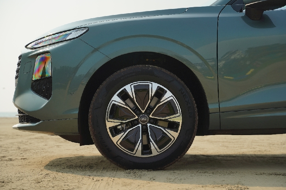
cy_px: 95
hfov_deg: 29.2
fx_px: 548
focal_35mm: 69
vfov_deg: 19.7
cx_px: 143
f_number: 5
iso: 100
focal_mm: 69
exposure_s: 1/320
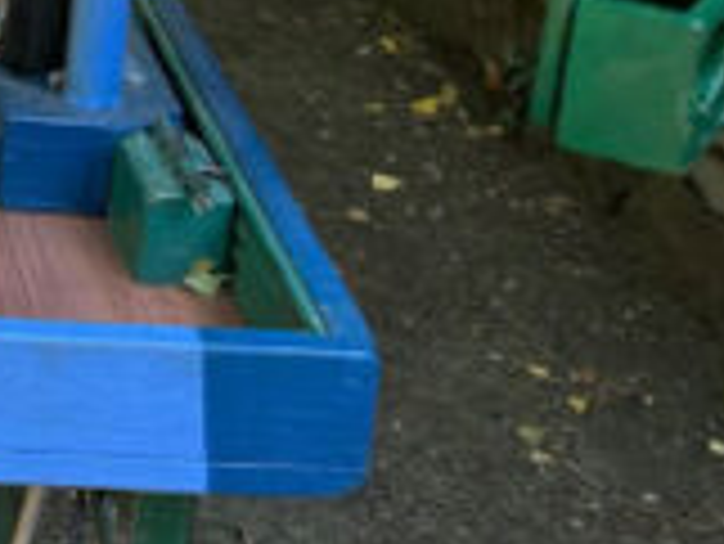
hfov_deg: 13.7
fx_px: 2595
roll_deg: -1.6
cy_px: -234
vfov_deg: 11.5
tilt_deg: -18.4
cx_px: -679
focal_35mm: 124
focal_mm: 5.7
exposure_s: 1/601
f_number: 1.5
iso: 50
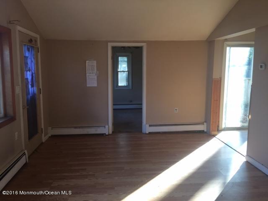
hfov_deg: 61.7
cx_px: 134
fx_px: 225
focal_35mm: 29
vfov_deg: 48.2
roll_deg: -0.9
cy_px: 100
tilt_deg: -7.7
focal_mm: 4.15
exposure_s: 1/60
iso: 40
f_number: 2.2
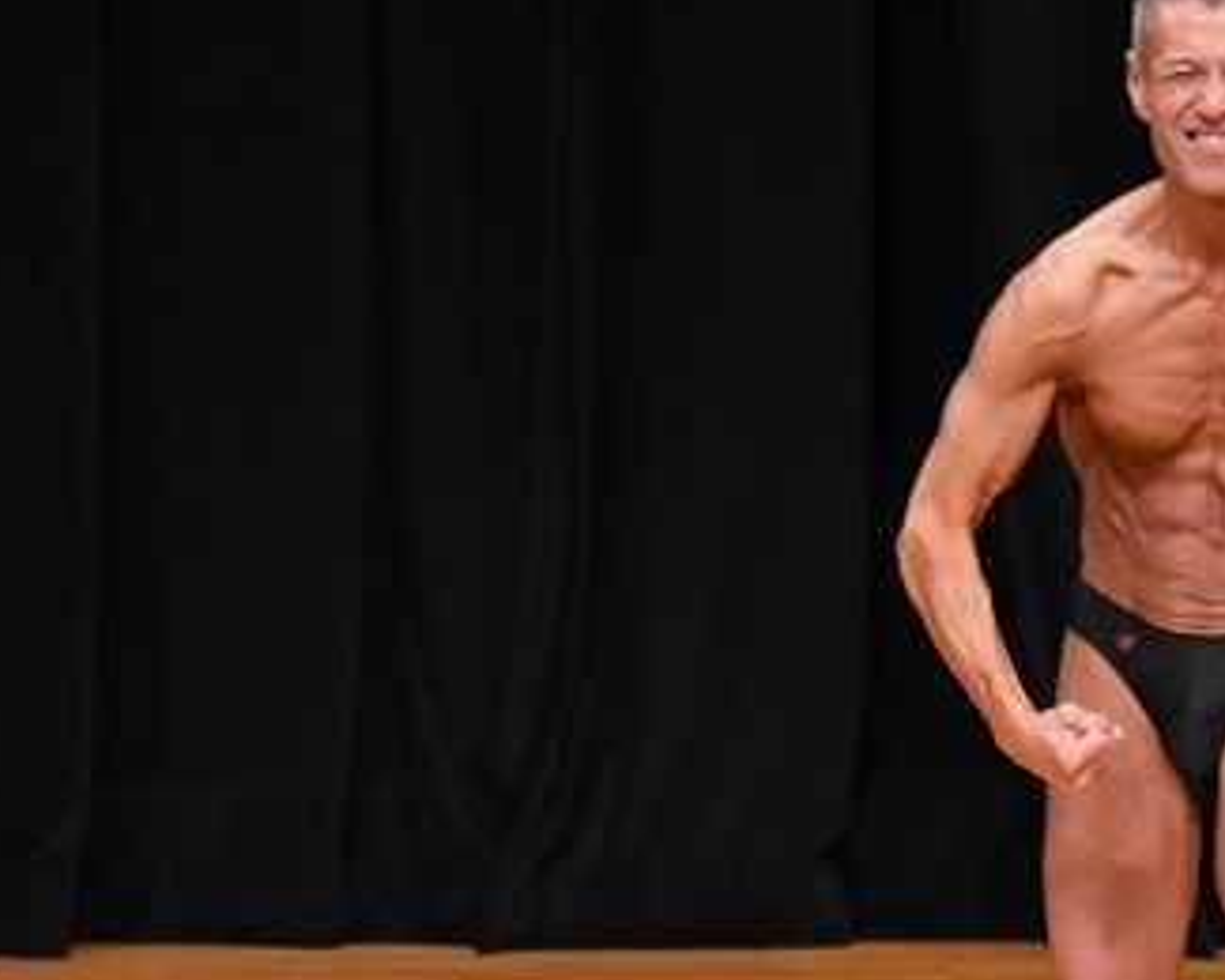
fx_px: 23095
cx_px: 1310
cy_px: 656
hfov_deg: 3.0
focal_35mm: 637
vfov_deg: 2.4
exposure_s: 1/400
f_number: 5.6
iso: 3200
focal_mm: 190
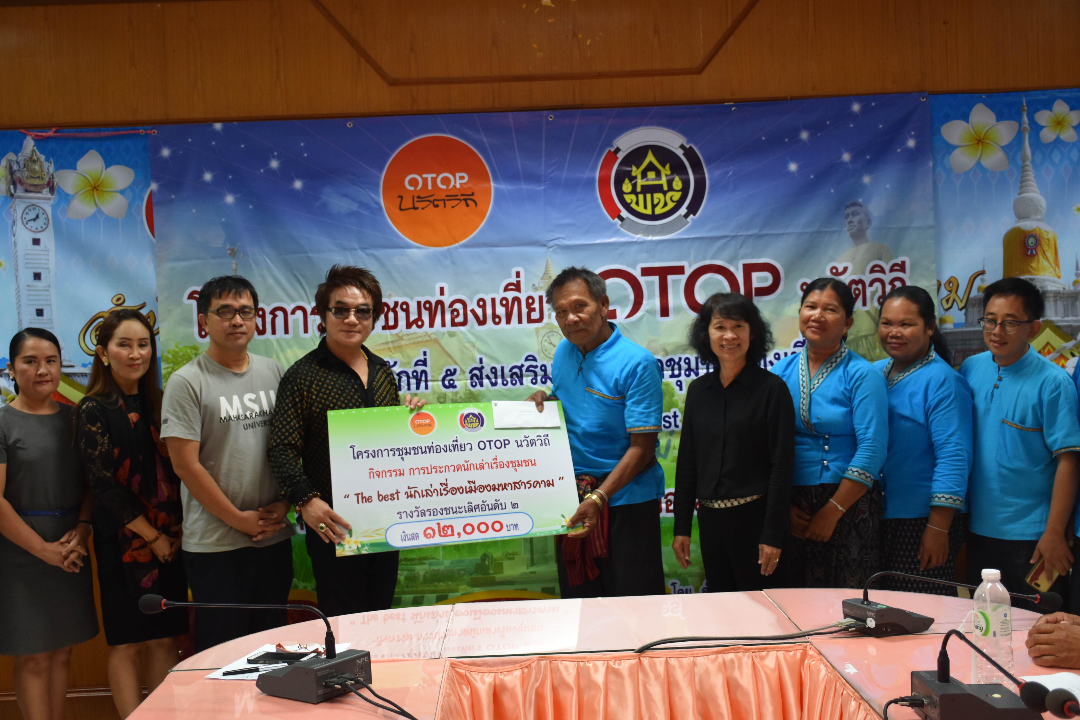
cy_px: 360
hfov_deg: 47.9
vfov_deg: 33.0
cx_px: 540
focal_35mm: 40
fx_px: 1215
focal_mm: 27
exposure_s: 1/60
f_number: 4
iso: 640
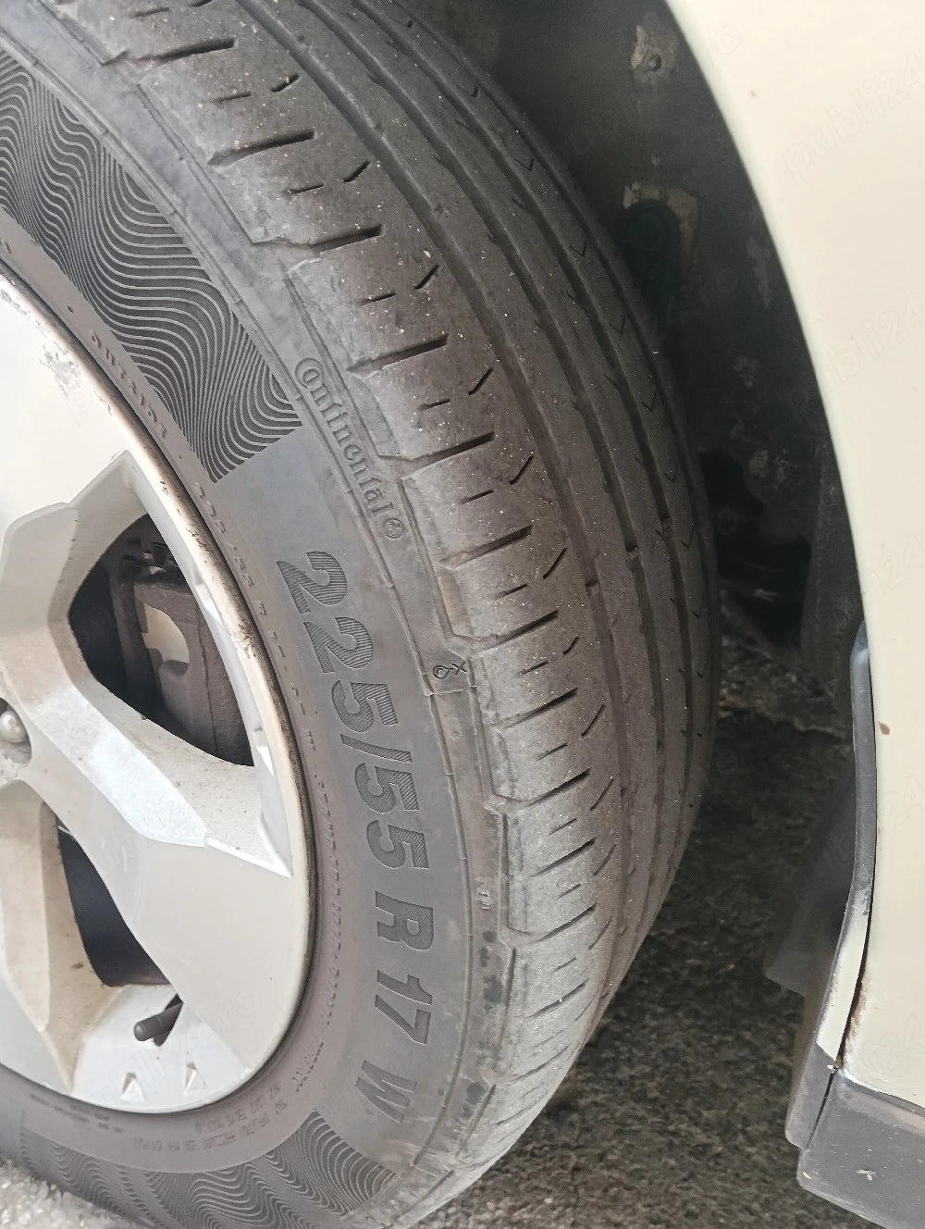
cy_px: 614
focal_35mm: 27
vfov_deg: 65.2
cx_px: 462
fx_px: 960
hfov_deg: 51.5
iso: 100
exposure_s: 1/33.3
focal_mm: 3.98
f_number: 1.8
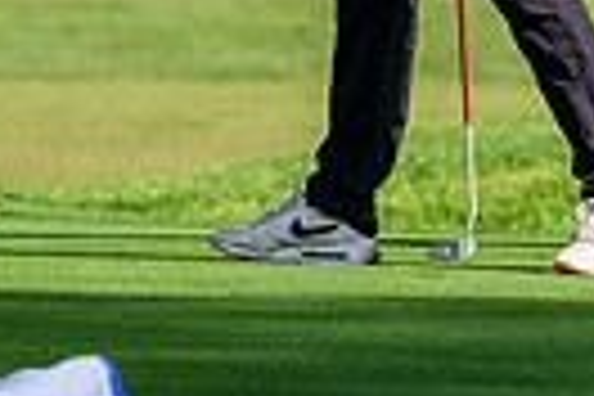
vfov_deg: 2.1
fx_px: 10889
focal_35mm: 660
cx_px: 994
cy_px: -304
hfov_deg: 3.1
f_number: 5
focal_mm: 150
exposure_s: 1/2000
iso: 500
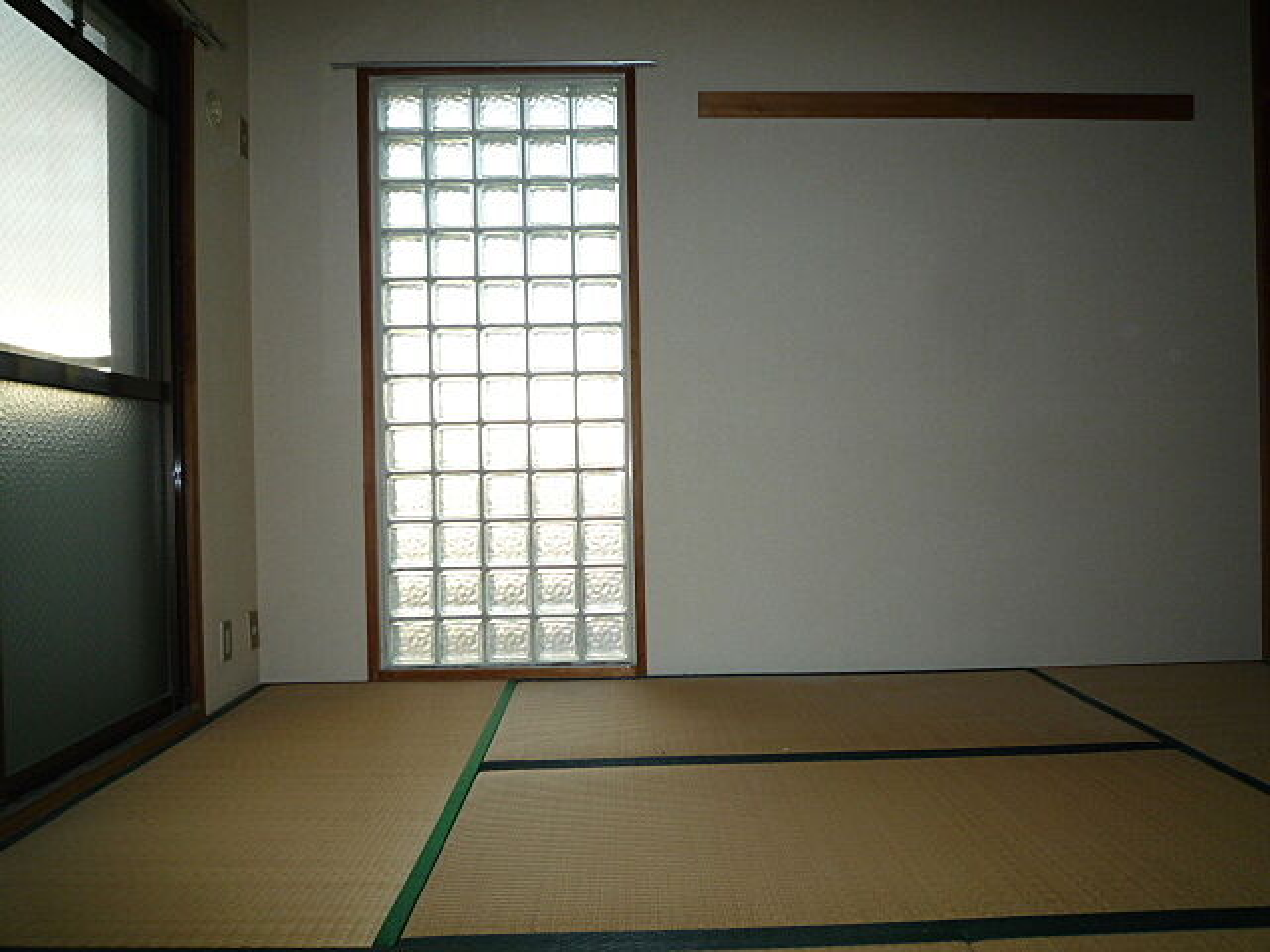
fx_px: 917
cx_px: 635
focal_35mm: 25
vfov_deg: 54.9
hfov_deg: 69.4
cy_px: 476
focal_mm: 4.4
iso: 100
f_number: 2.8
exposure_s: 1/80
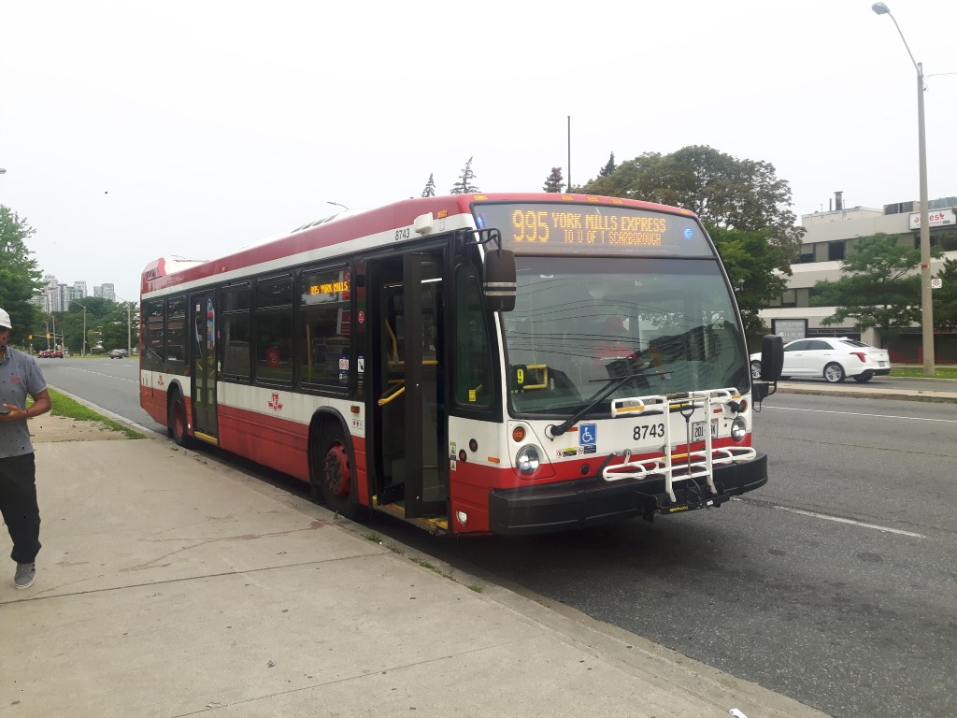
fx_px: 857
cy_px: 359
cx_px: 478
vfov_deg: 45.4
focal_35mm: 31
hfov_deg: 58.4
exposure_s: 1/177
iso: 40
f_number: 1.9
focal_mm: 3.7
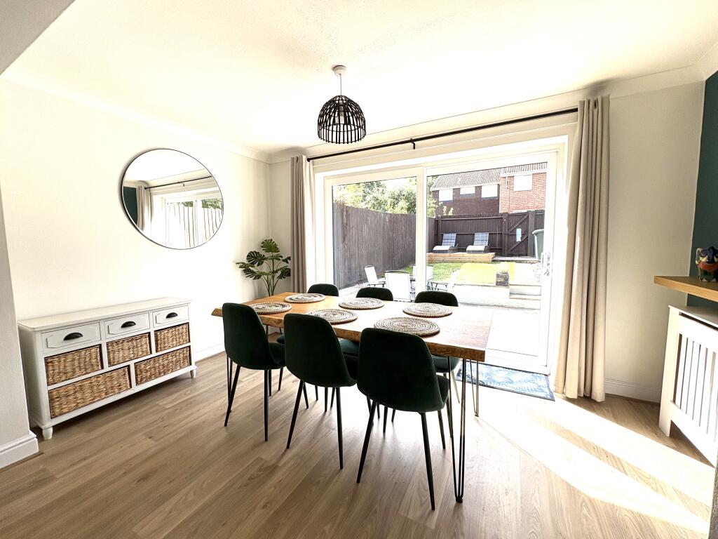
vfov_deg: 85.7
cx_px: 359
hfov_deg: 102.1
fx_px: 290
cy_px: 270
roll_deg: +0.9
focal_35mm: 14
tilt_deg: -4.8
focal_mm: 2.22
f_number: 2.2
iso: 64
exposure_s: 1/321
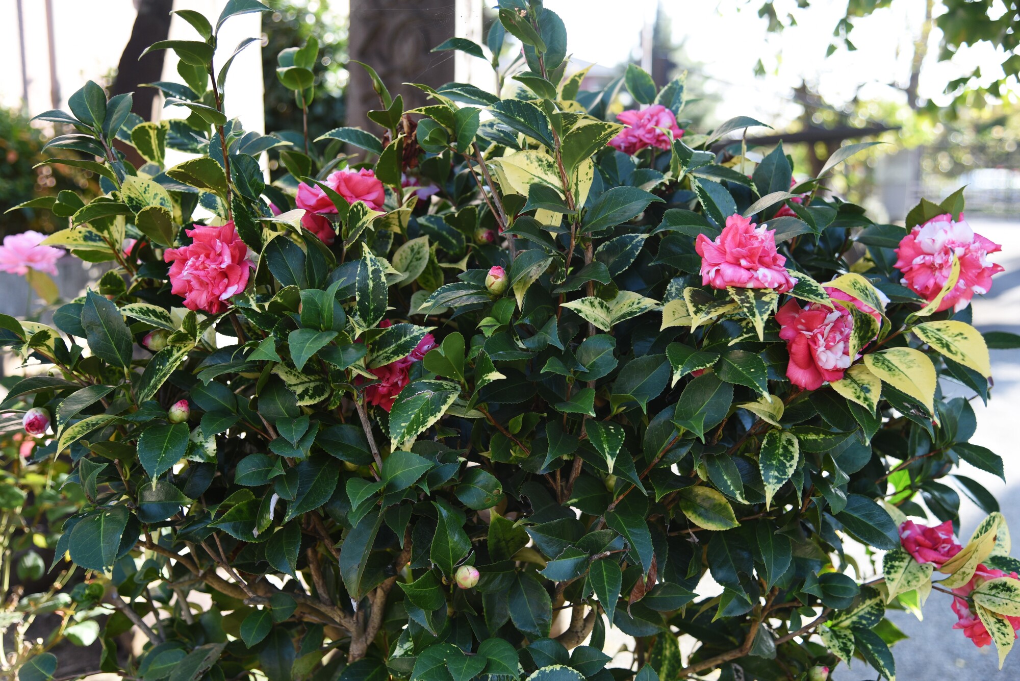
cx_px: 510
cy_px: 340
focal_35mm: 44
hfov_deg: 44.5
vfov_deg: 30.5
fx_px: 1247
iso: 400
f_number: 4
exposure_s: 1/400
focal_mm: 44
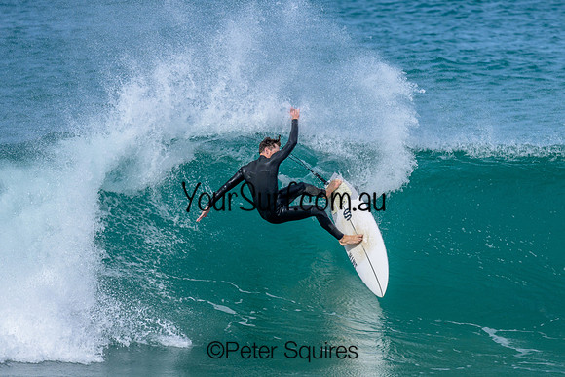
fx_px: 17258
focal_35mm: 1099
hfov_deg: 1.9
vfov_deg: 1.3
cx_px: 334
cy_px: 209
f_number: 6.3
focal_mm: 800
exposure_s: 1/2000
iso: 320
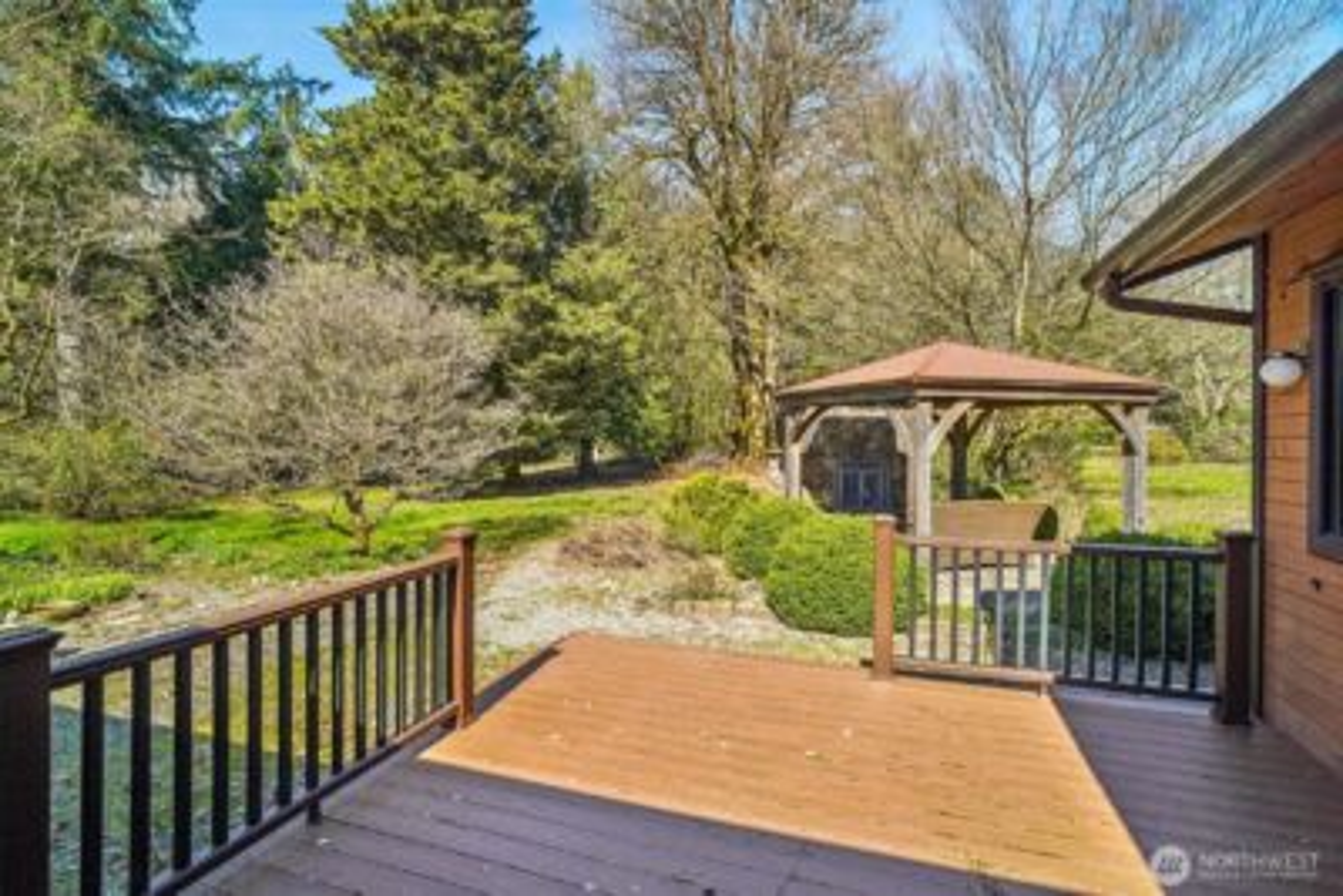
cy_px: 448
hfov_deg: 96.7
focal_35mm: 16
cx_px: 672
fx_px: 597
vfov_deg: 73.8
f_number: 8
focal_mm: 16
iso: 1600
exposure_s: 1/1000
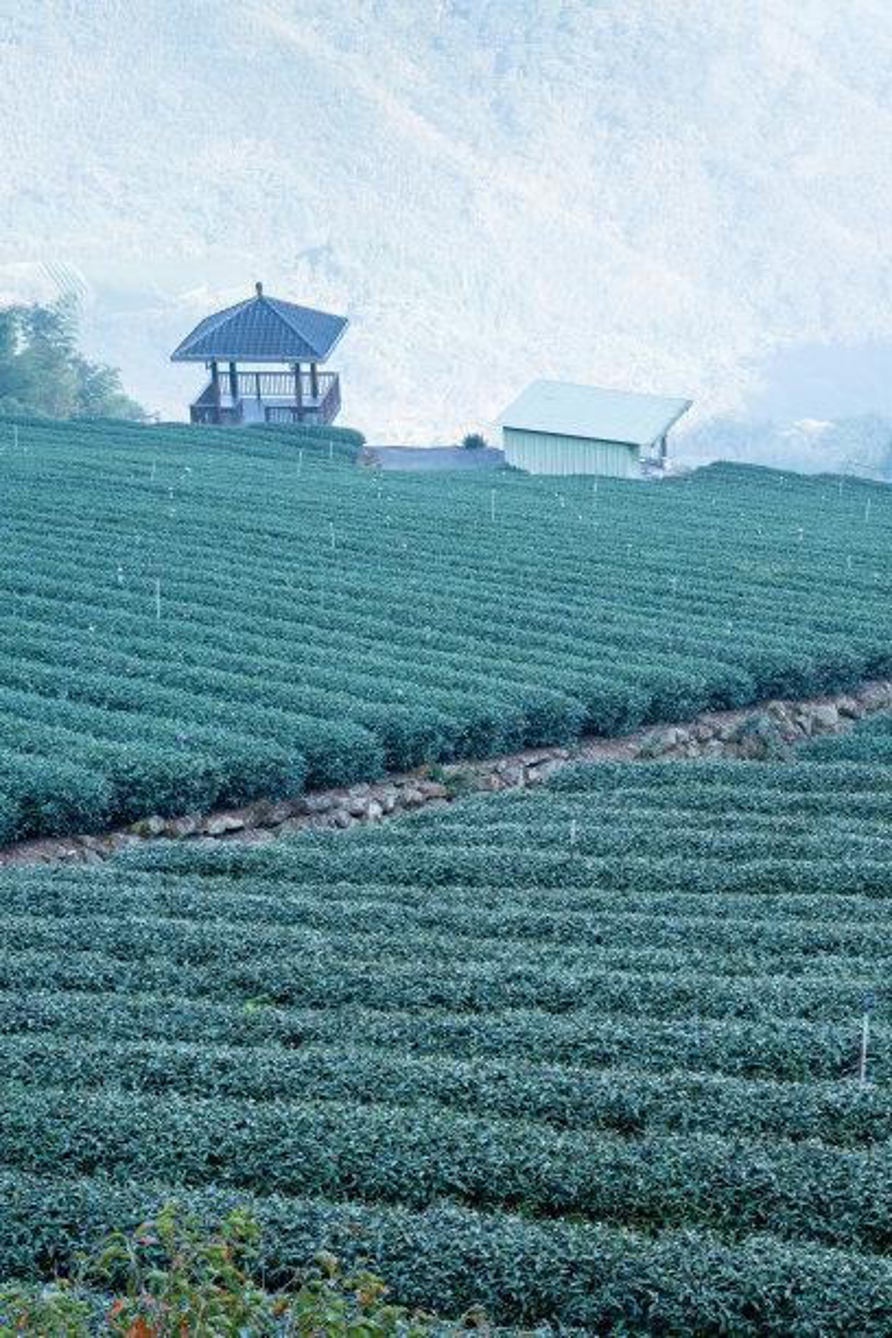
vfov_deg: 39.6
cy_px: 669
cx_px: 446
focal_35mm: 50
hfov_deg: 27.0
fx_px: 1858
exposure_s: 1/50
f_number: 7.1
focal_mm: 50
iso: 125
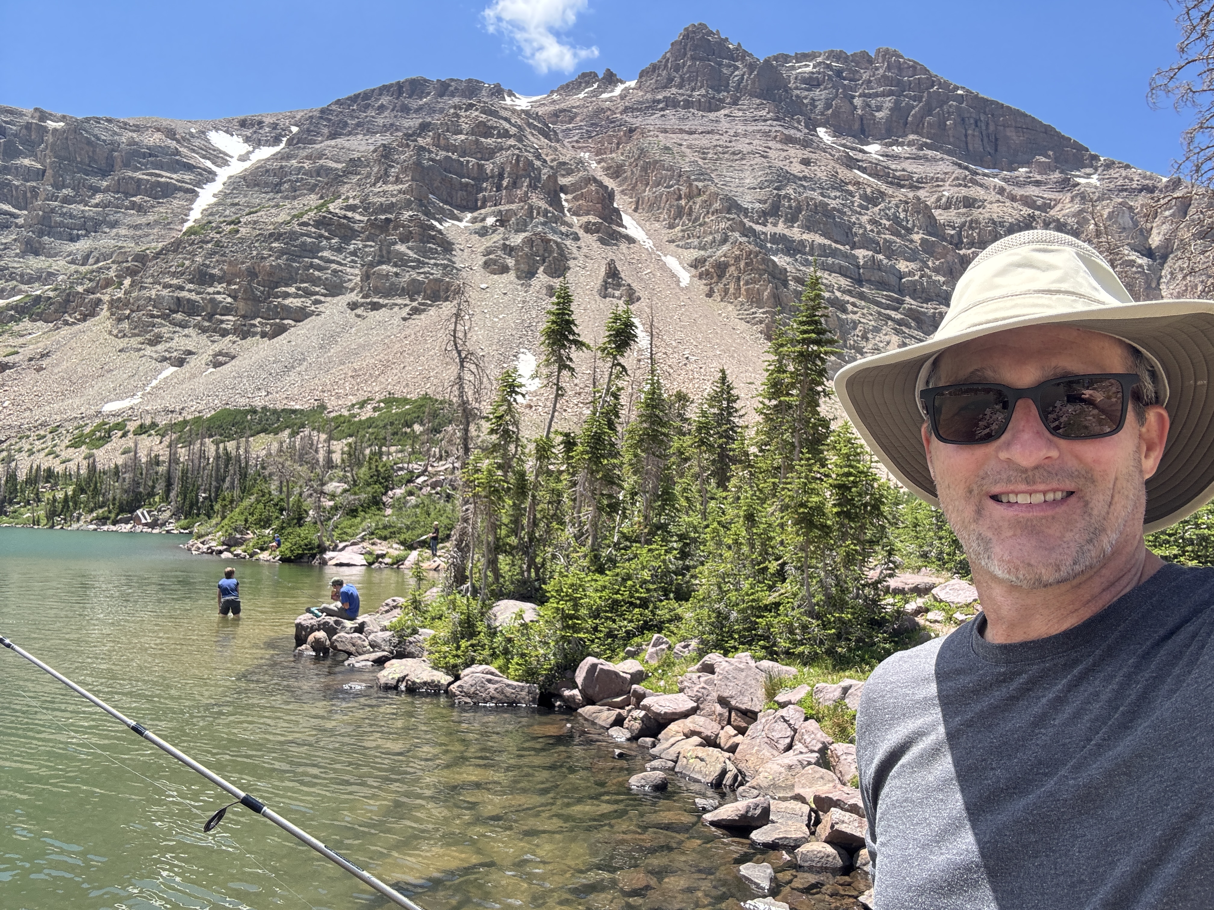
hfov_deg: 73.9
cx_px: 607
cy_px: 455
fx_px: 807
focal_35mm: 23
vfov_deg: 58.9
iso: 25
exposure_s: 1/378
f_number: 1.9
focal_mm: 2.69
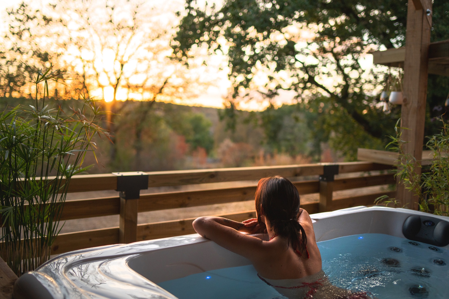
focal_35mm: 35
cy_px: 150
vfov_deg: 37.8
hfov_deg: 54.5
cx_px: 224
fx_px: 436
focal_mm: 35
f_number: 1.8
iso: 800
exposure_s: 1/1600
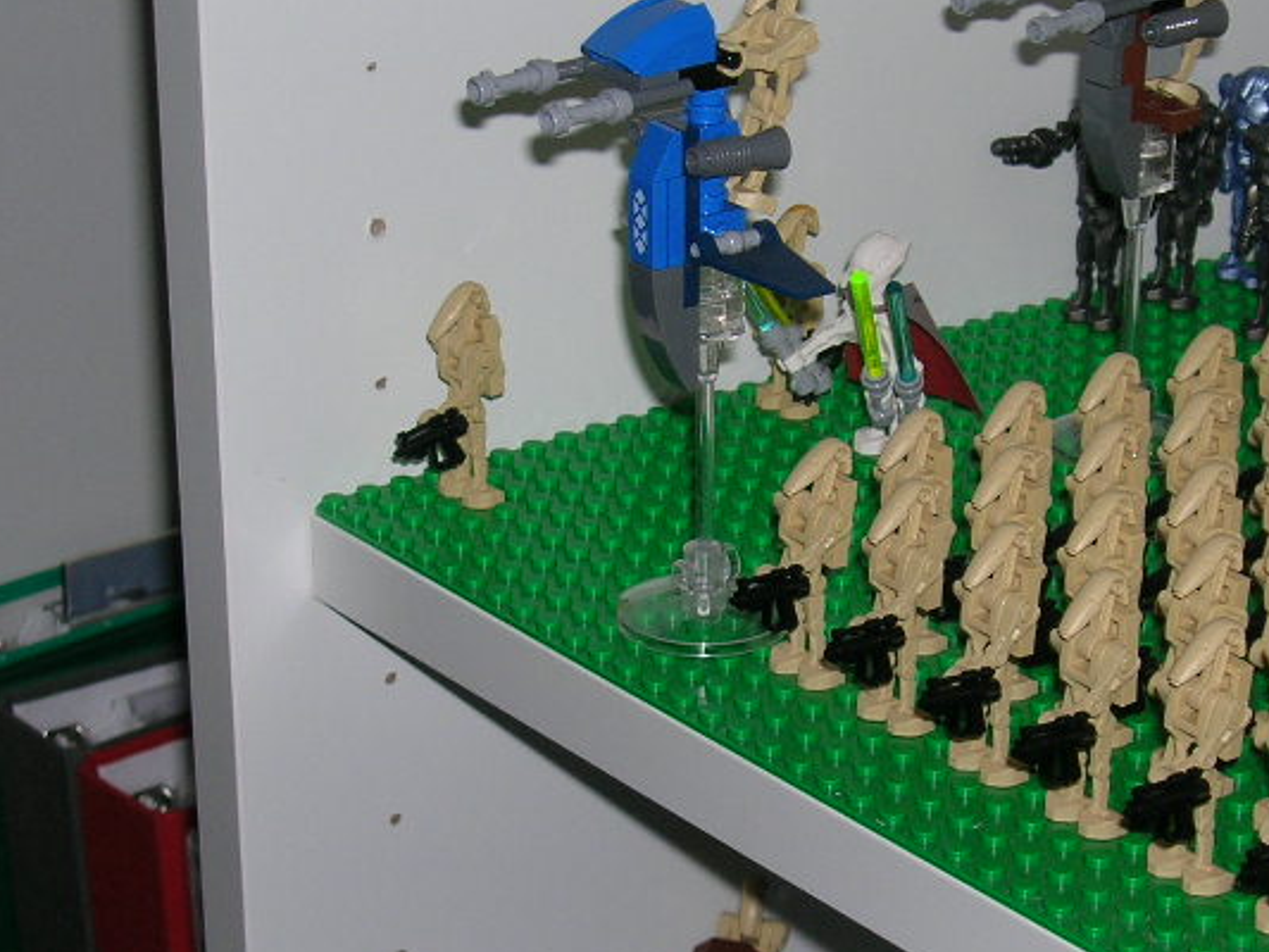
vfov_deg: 15.4
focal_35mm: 96
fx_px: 3520
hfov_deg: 20.4
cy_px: 585
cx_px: 743
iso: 50
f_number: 3.3
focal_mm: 8.4
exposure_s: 1/60.1
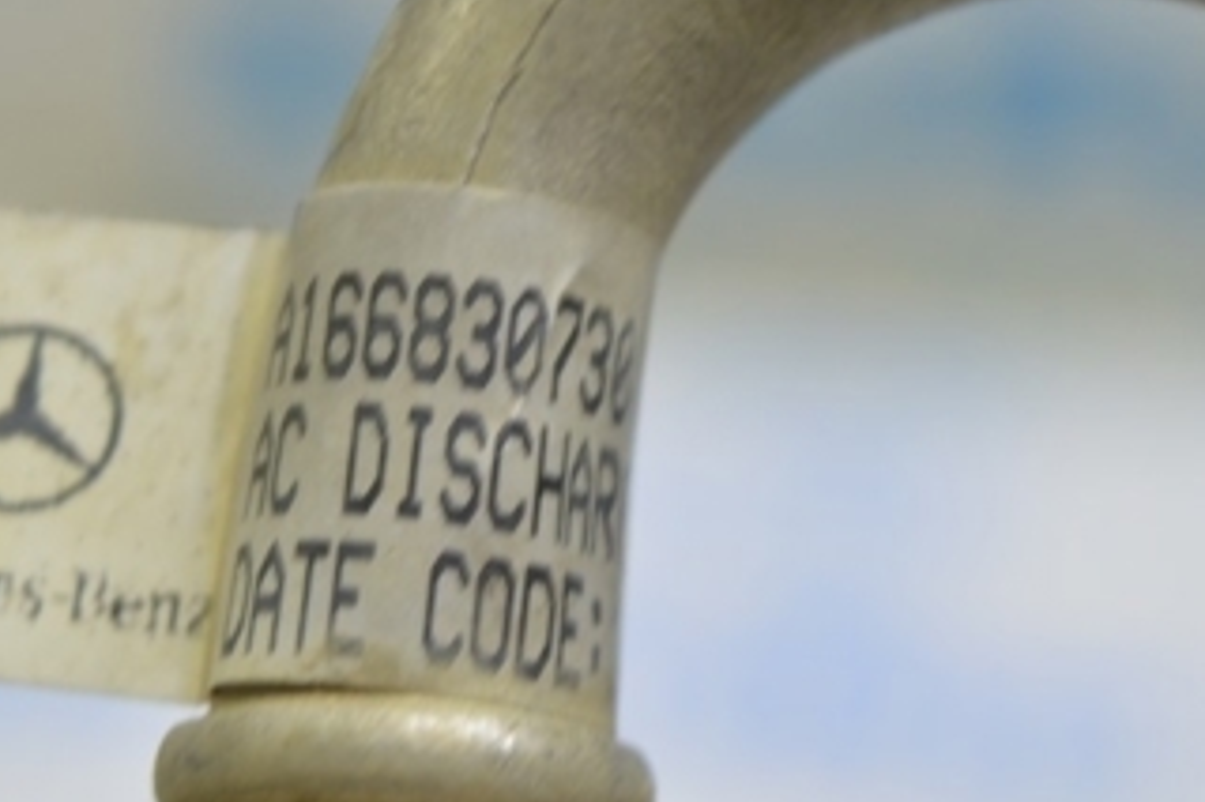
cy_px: 457
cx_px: 441
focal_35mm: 165
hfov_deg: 12.4
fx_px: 5520
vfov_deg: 8.3
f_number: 5.6
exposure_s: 1/20
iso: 400
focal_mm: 55
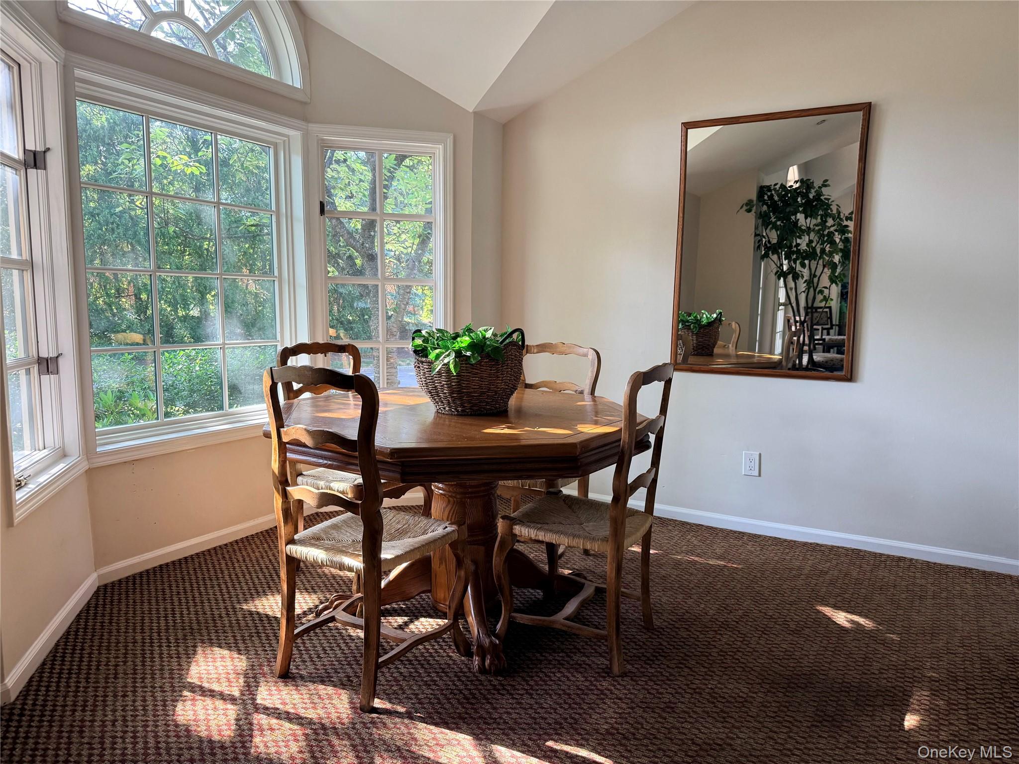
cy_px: 382
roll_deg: -0.9
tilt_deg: -7.1
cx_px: 510
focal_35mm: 24
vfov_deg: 56.8
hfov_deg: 71.6
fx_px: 706
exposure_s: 1/121
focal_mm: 6.76
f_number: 1.78
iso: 160
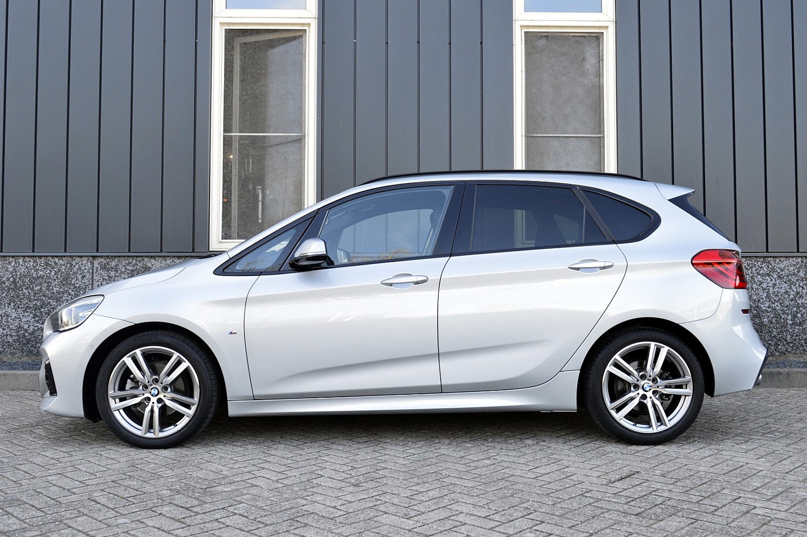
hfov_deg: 53.2
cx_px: 404
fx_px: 806
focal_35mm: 36
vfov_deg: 36.8
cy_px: 268
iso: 400
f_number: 8
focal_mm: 24
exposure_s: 1/80
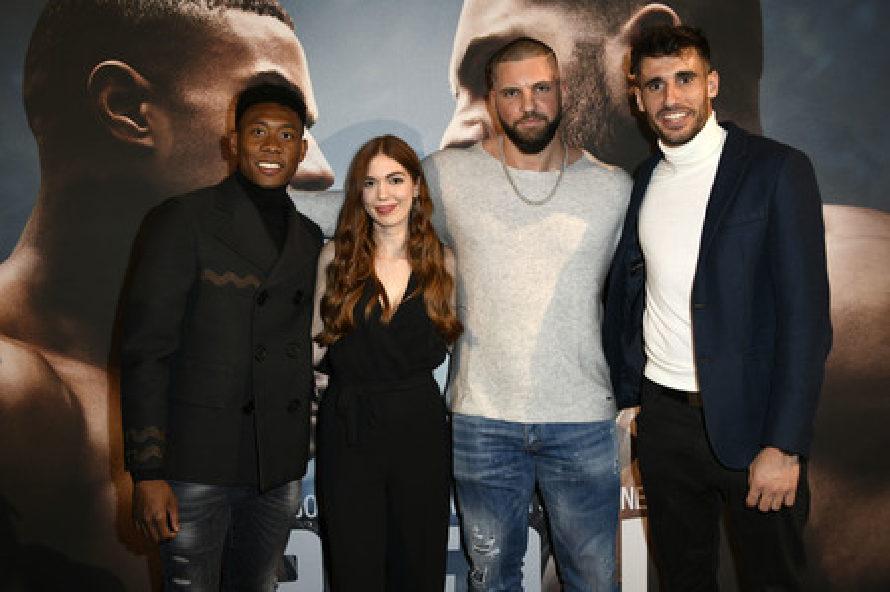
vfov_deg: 41.1
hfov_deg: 58.8
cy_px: 296
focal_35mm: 32
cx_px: 445
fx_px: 791
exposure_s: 1/125
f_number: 6.3
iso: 500
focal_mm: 32
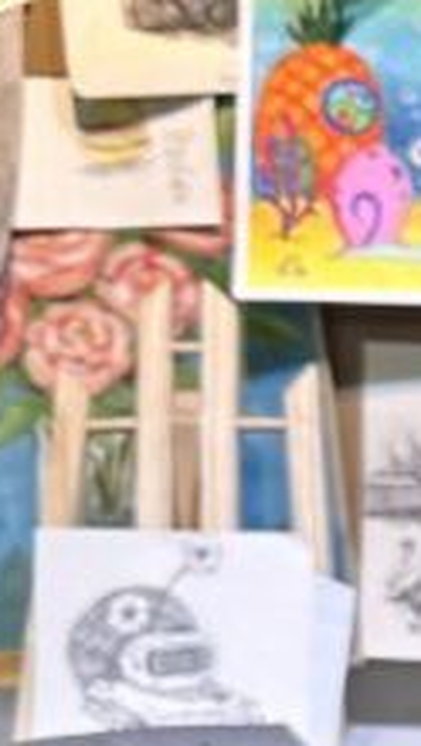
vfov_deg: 17.6
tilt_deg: -5.0
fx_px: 2358
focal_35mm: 119
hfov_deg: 8.7
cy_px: 746
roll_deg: -1.8
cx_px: 1195
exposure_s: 1/100
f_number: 1.78
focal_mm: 6.86
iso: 100
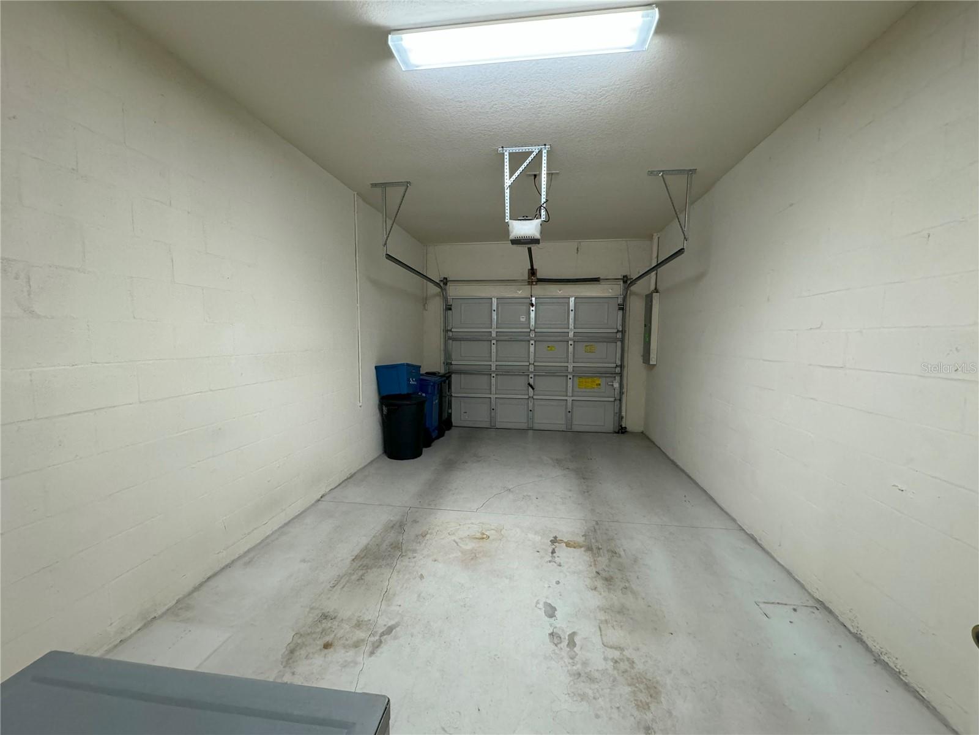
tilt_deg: -4.6
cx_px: 490
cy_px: 368
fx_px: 396
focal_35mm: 14
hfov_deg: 102.1
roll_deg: -1.0
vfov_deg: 85.7
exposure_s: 1/60
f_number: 2.2
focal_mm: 2.22
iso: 400
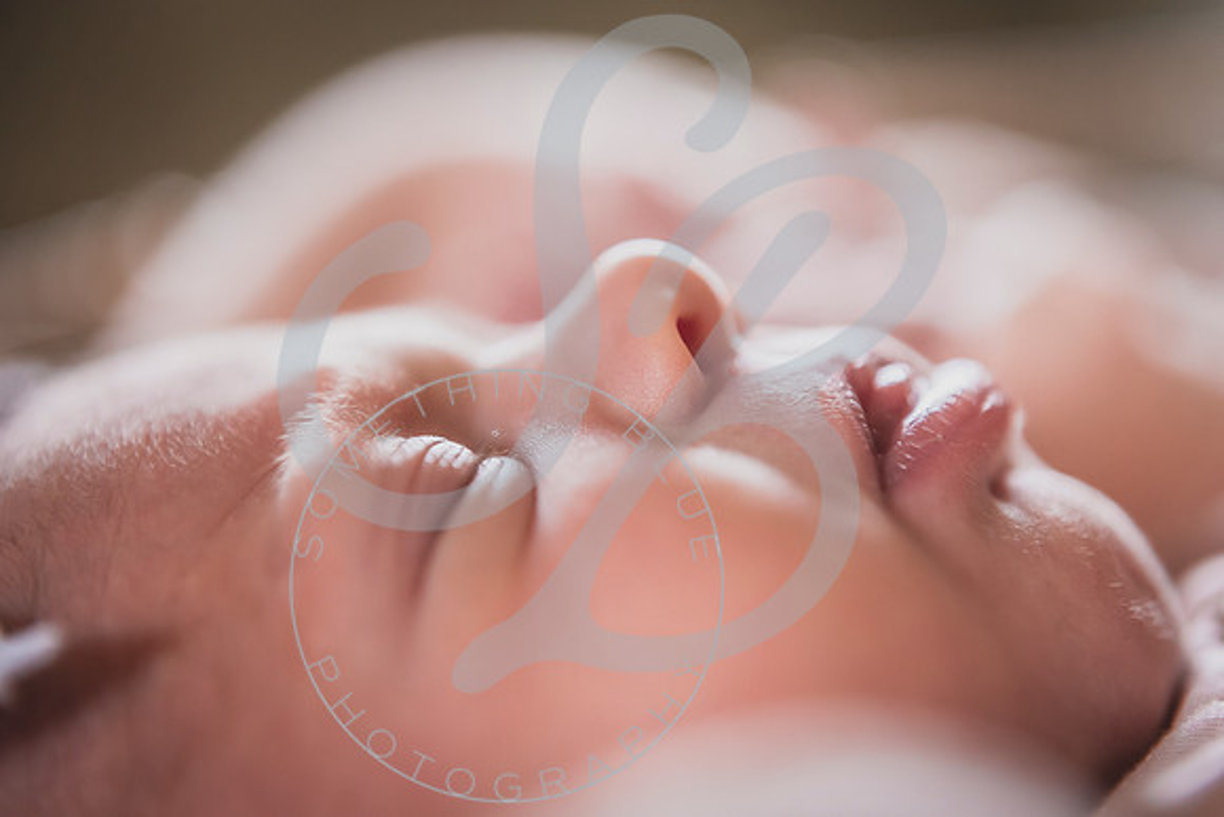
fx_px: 2380
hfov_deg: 28.8
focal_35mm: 70
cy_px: 408
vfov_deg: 19.5
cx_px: 612
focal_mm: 70
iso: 2500
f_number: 4.5
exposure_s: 1/250
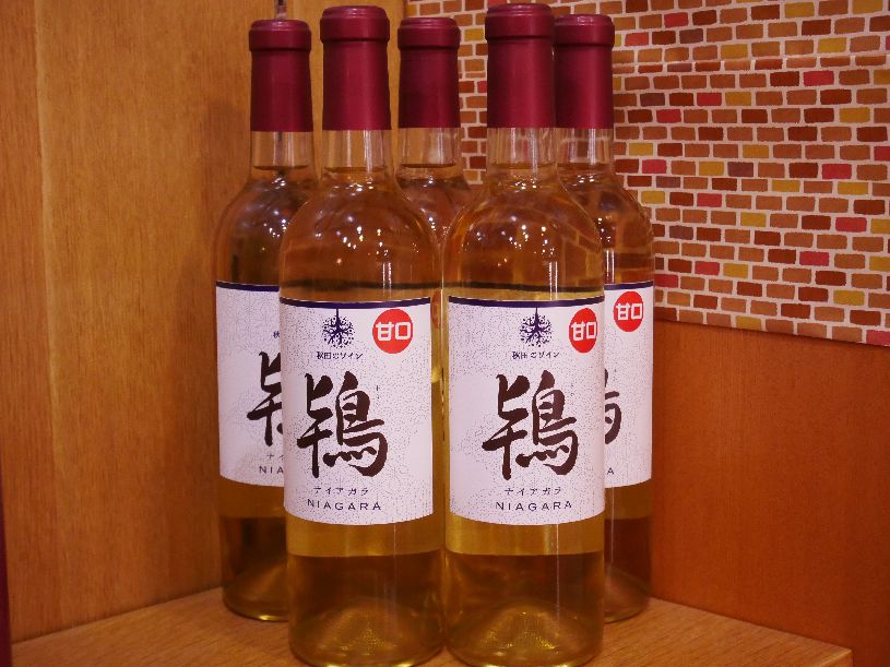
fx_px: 1440
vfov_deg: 26.1
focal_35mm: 56
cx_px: 445
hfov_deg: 34.4
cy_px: 334
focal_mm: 28
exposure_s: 1/60
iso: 3200
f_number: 5.5
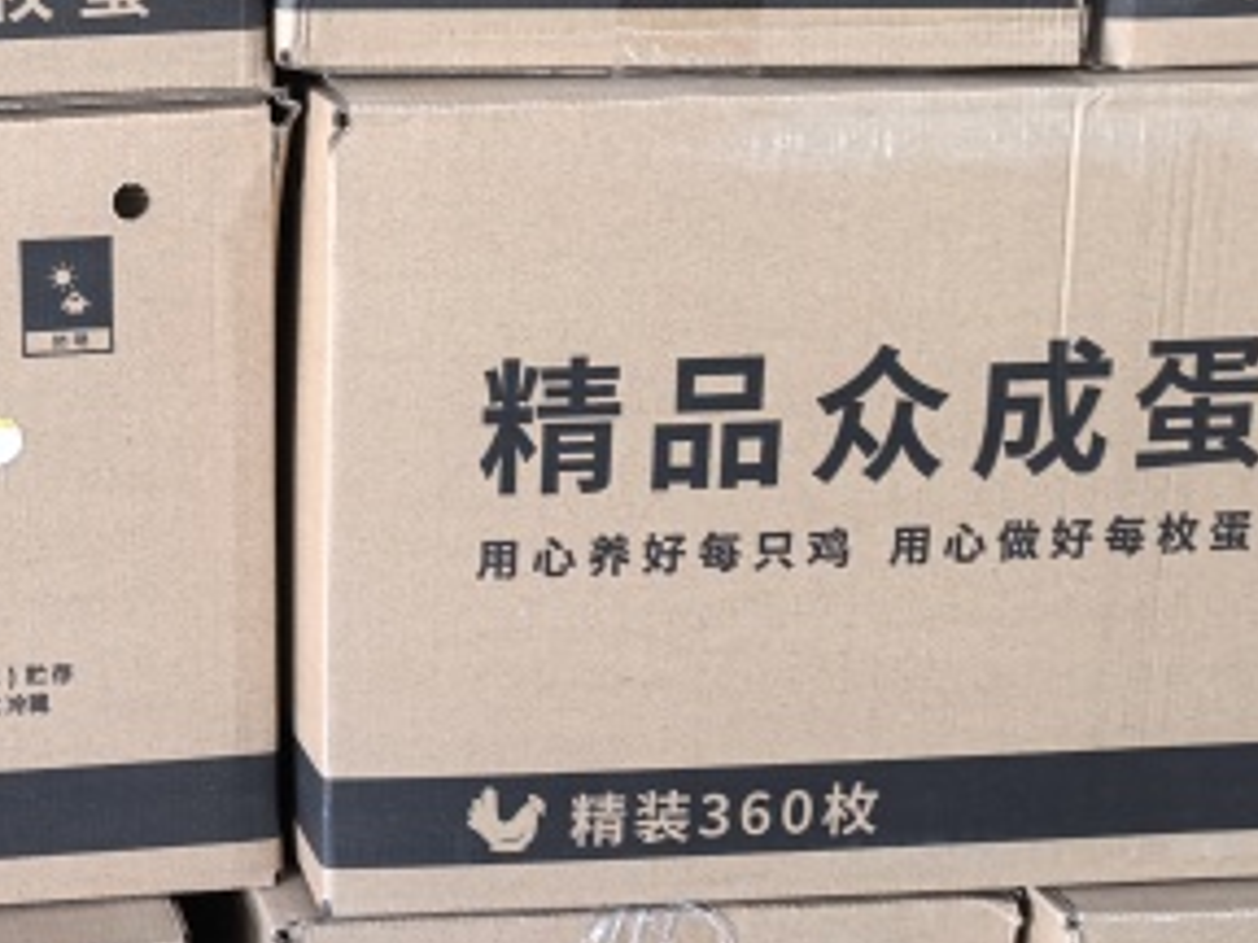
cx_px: 52
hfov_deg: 25.0
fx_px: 2726
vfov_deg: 19.6
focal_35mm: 75
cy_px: 402
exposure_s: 1/50
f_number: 2
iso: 400
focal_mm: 8.5
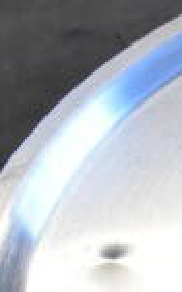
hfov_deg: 8.8
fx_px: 945
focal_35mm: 119
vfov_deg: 16.8
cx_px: 560
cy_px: 343
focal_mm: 18
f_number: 8
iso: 1600
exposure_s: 1/250
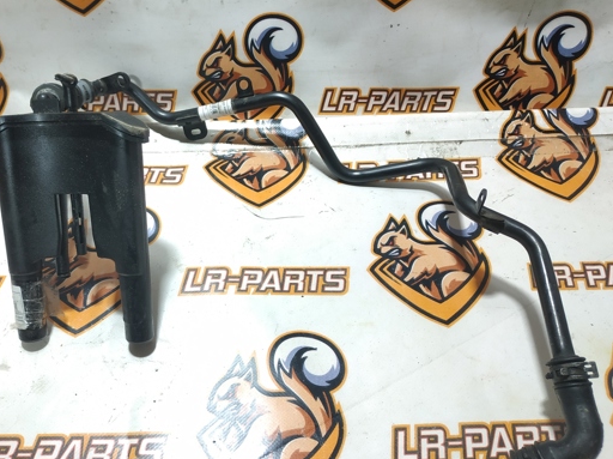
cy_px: 222
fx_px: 531
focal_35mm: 30
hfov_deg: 59.6
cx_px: 251
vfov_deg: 46.7
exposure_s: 1/50
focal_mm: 3.94
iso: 125
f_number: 1.9
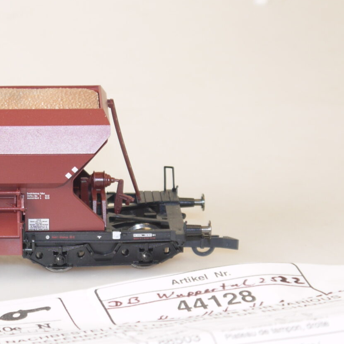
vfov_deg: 14.3
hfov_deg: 14.0
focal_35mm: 122
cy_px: 147
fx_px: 1372
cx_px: -30
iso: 100
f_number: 4.2
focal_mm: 20
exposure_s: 1/40
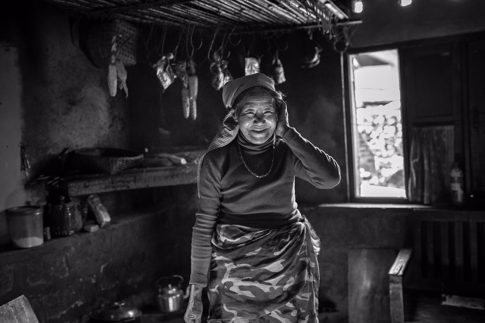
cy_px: 162
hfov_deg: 54.4
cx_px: 242
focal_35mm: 35
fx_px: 471
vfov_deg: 37.9
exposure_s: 1/200
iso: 1600
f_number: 2.2
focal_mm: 35
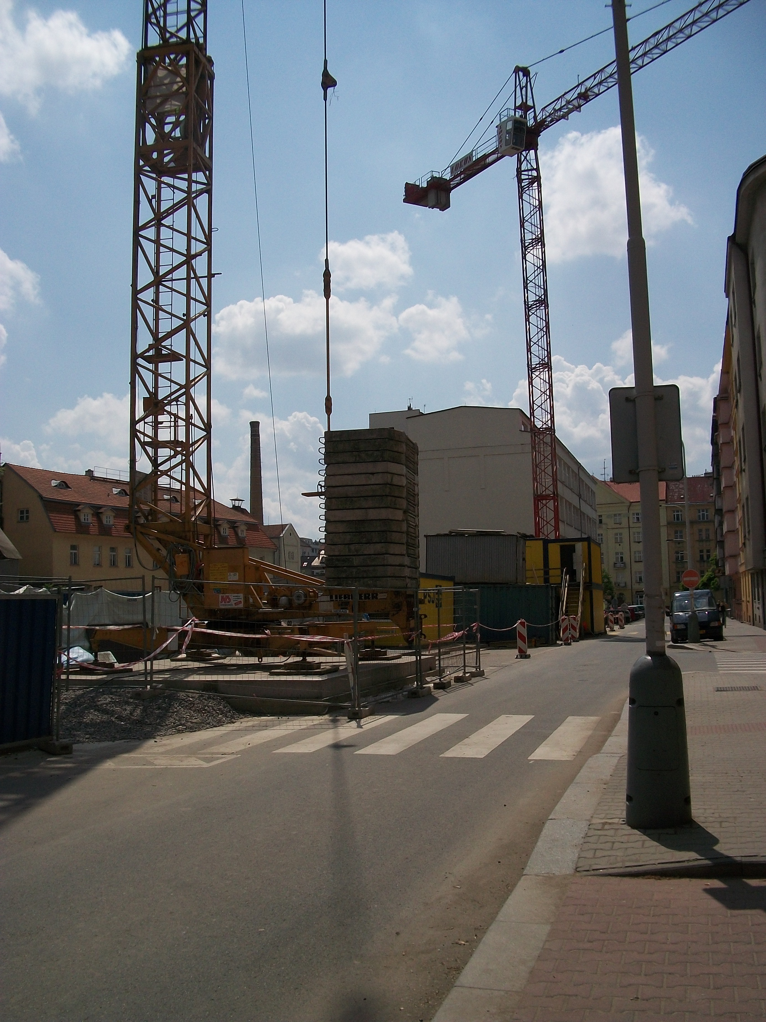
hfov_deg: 44.2
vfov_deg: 56.8
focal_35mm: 32
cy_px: 511
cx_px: 383
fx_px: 944
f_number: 5.5
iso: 80
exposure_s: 1/1250
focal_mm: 5.7
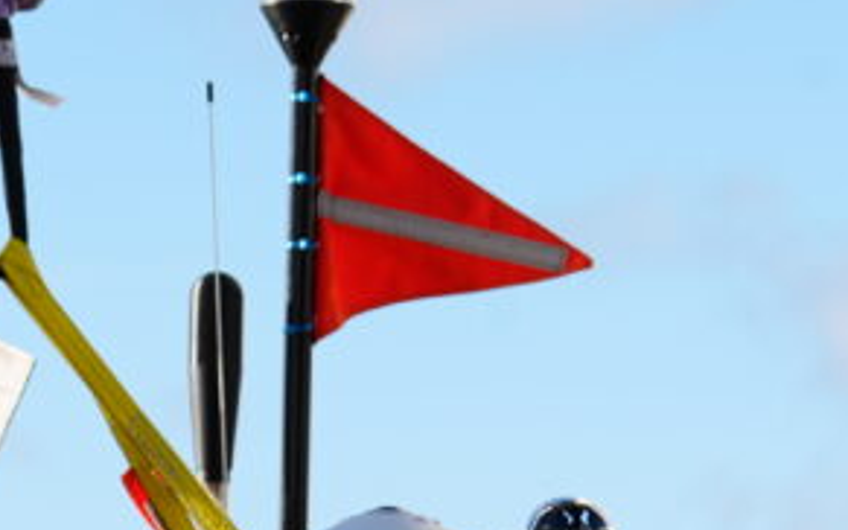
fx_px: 12860
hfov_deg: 3.8
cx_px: 147
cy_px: 1476
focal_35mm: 556
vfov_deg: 2.3
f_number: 8
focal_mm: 124.3
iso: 100
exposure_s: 1/200
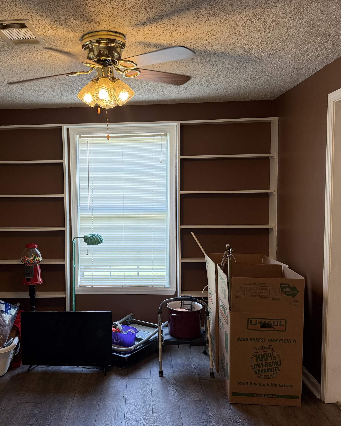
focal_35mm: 32
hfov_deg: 45.0
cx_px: 111
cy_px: 214
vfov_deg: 55.7
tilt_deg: -2.9
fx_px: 404
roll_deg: +0.2
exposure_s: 1/120
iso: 250
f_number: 1.78
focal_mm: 6.76
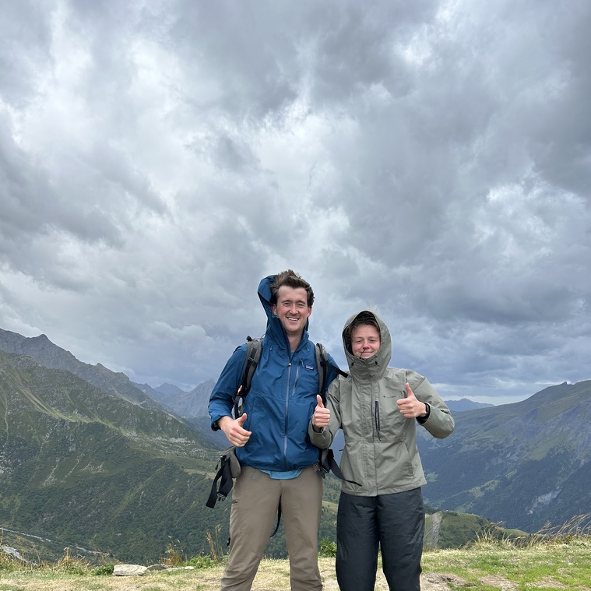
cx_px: 297
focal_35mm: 31
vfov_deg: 52.1
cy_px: 364
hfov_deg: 52.5
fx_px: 599
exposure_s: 1/1779
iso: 50
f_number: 1.5
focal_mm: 5.7
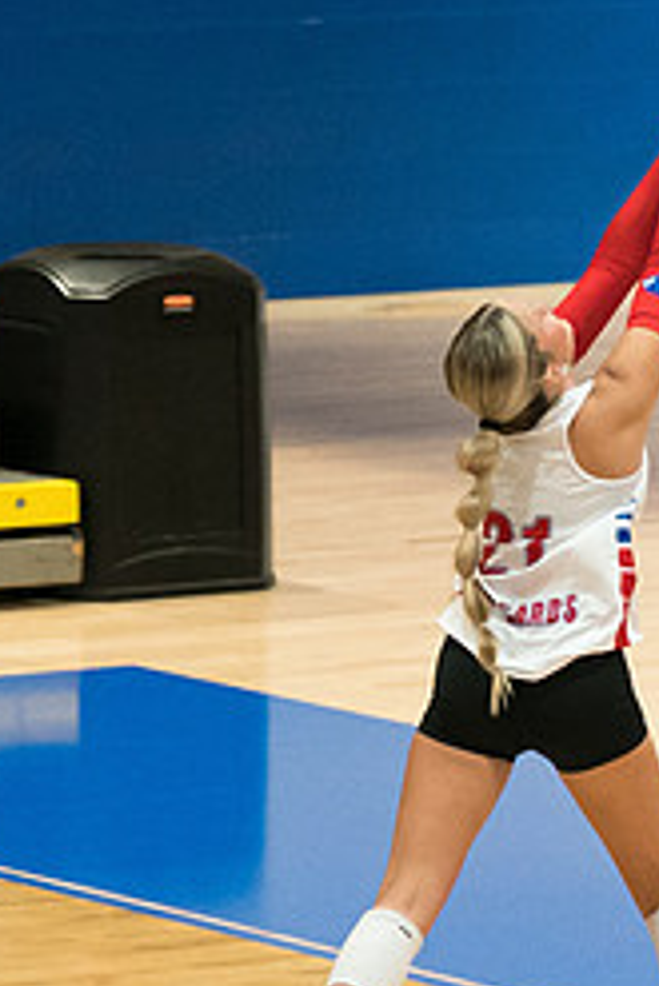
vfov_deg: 4.7
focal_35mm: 439
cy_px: 695
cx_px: 709
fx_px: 12036
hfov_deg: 3.1
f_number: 2.8
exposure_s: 1/1000
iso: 3200
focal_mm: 87
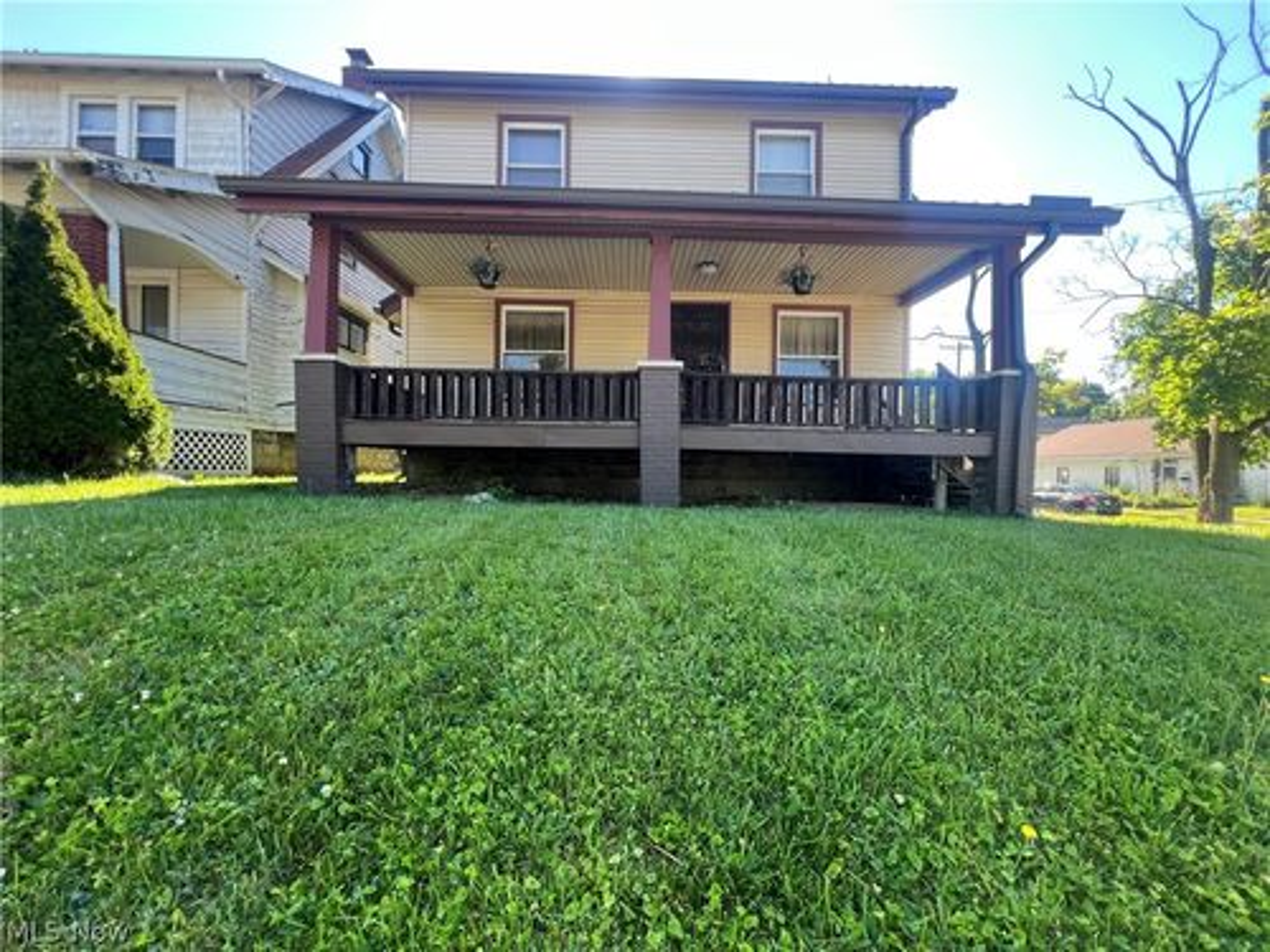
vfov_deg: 89.9
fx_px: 477
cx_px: 635
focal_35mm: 13
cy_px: 476
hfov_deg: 106.2
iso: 32
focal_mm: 1.57
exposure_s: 1/99
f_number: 1.8
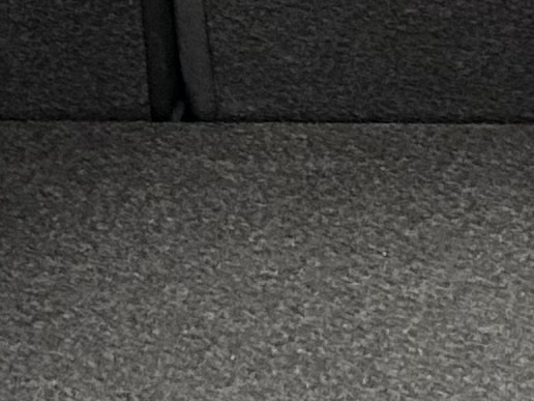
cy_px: -138
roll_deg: +0.9
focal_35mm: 203
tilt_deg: -21.8
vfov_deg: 7.2
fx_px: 3132
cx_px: 472
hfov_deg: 9.7
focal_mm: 5.7
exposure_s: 1/33
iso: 500
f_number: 1.5
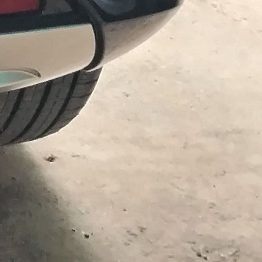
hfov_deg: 7.4
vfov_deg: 7.8
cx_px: -570
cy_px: -450
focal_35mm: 202
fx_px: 1730
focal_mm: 4.75
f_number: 1.8
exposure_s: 1/50
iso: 127
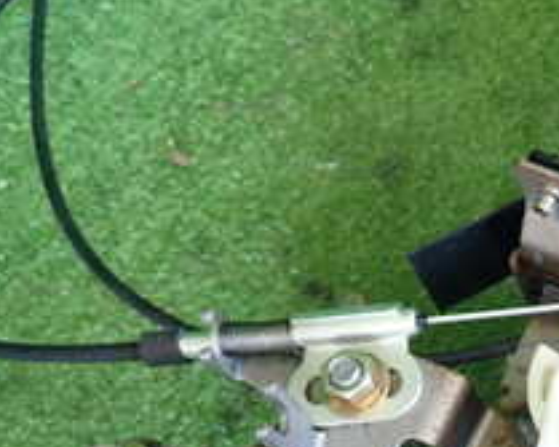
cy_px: 468
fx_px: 1158
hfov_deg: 24.2
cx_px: 703
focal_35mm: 70
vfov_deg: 21.0
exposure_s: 1/40
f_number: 2
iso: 200
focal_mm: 4.5
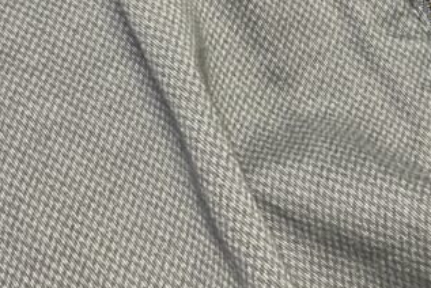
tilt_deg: -69.9
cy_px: 0
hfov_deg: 26.3
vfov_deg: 17.6
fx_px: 911
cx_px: 326
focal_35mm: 76
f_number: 1.8
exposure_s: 1/50
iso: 160
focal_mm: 3
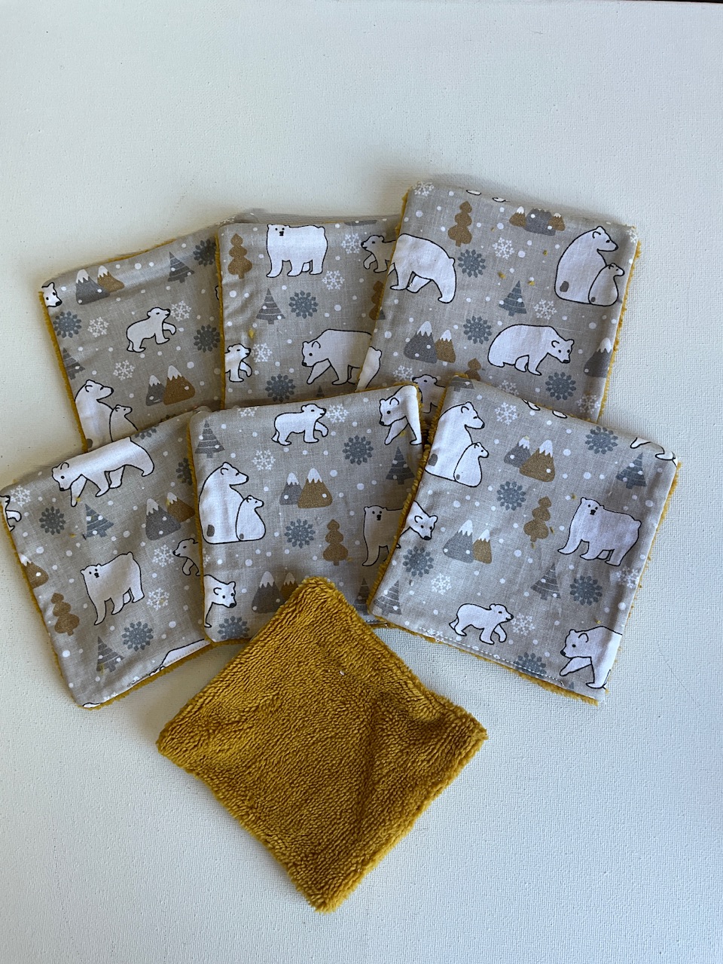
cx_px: 362
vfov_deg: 61.7
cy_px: 482
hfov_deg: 48.2
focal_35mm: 29
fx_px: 808
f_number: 1.8
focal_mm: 3
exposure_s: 1/100
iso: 25
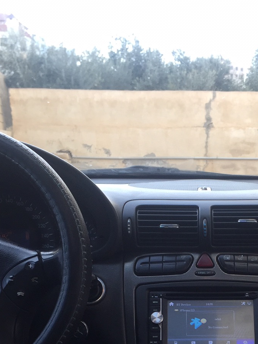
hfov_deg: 23.2
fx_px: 616
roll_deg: +0.7
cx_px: 219
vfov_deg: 29.1
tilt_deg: -14.9
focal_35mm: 62
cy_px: 348
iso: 32
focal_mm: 4.15
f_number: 2.2
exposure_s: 1/122
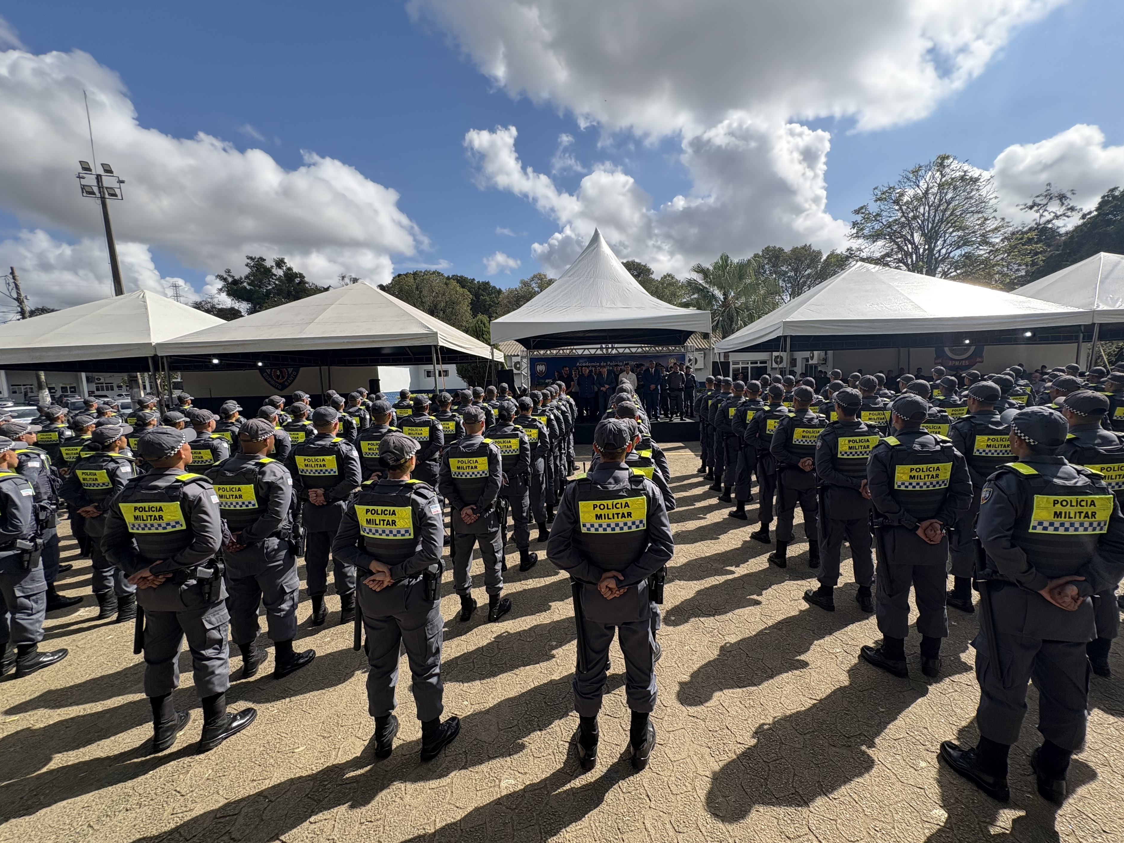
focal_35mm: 15
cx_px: 590
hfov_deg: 98.1
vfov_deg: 81.7
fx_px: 487
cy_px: 430
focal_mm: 2.22
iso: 64
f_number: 2.2
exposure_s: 1/1477
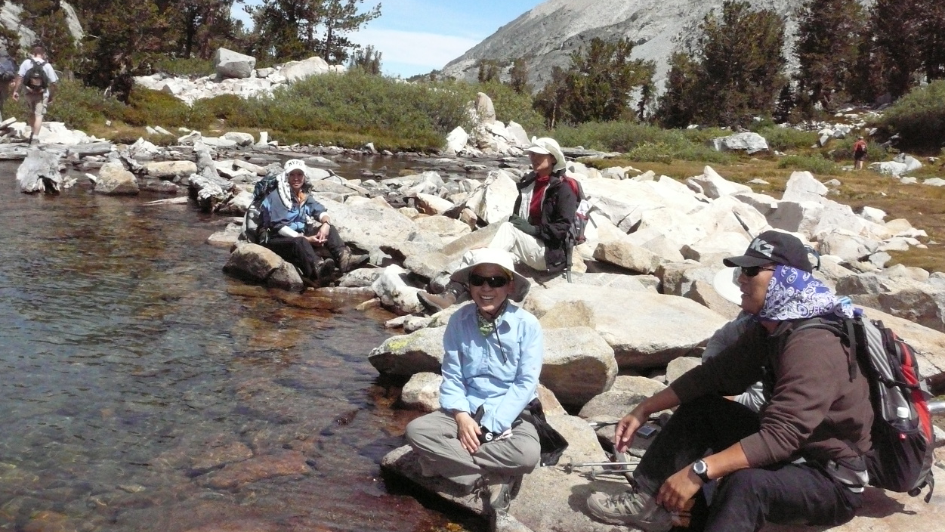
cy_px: 209
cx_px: 483
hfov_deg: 51.6
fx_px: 977
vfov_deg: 30.3
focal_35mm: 39
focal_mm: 5.2
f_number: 5
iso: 400
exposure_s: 1/2000
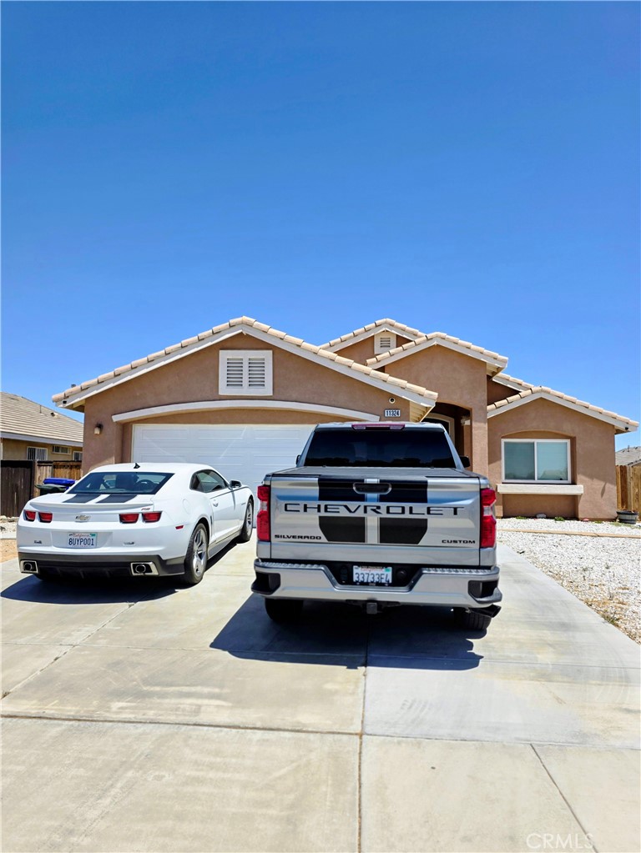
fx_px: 568
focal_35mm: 23
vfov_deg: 73.9
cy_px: 426
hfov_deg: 58.9
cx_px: 320
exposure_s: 1/7944
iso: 64
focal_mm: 6.3
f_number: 1.7
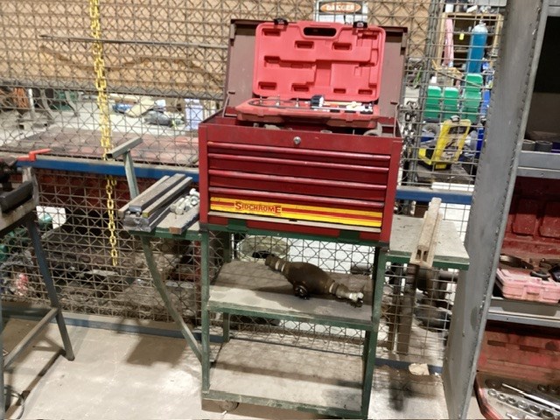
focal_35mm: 31
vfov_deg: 45.4
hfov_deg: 58.4
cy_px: 210
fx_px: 502
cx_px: 280
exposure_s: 1/50
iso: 250
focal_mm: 3.3
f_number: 2.4
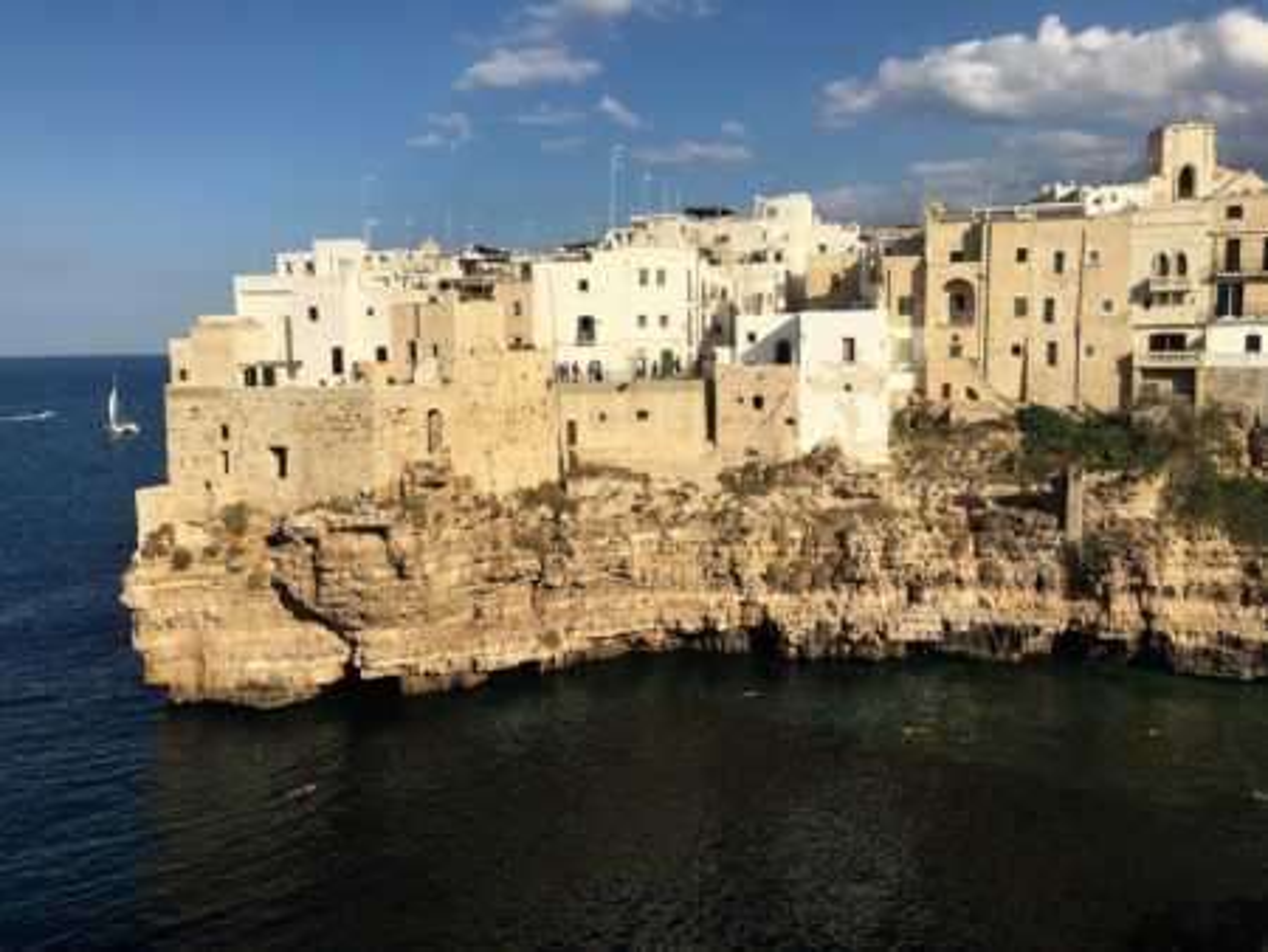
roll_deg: +0.8
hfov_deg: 61.6
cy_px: 476
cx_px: 634
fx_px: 1063
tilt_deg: -7.4
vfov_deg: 48.3
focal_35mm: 29
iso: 25
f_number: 2.2
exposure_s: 1/2747
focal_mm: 4.15
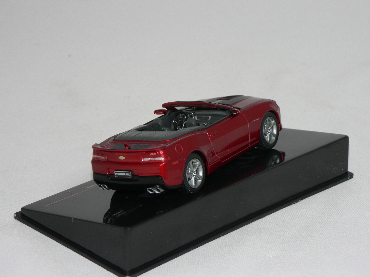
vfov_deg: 13.0
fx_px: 1219
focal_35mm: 114
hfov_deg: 17.3
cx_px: 185
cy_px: 138
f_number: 3.2
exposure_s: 1/60
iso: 80
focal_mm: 19
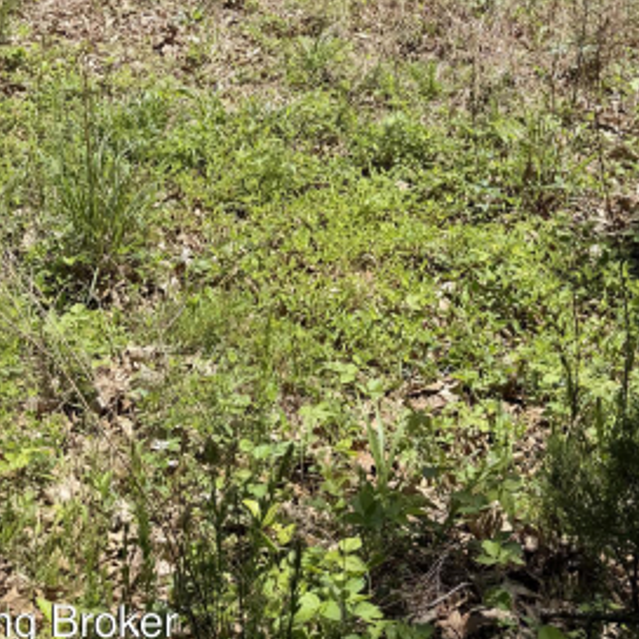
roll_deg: +2.7
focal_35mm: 52
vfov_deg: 29.1
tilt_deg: -18.8
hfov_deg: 32.8
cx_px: 352
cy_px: -90
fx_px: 1086
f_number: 1.78
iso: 80
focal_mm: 6.76
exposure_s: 1/2169
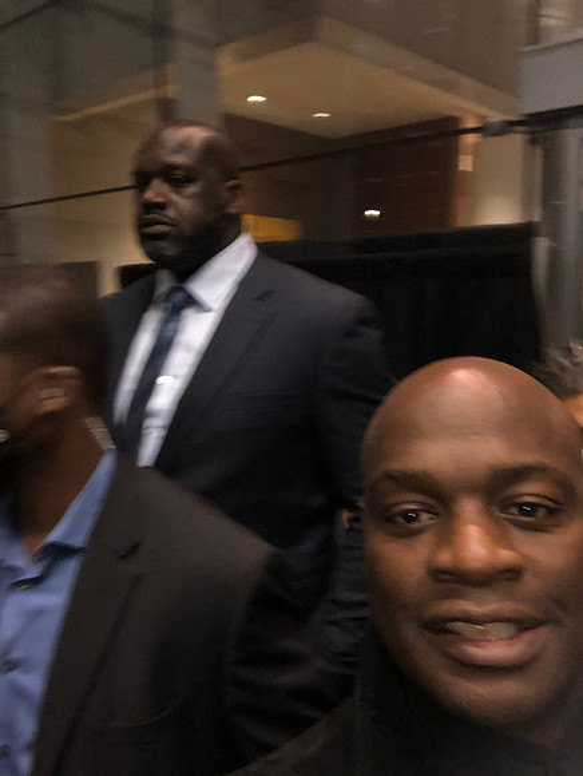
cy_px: 388
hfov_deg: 44.2
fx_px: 718
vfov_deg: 56.8
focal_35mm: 32
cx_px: 292
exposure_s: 1/16
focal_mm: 2.87
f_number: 2.2
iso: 250
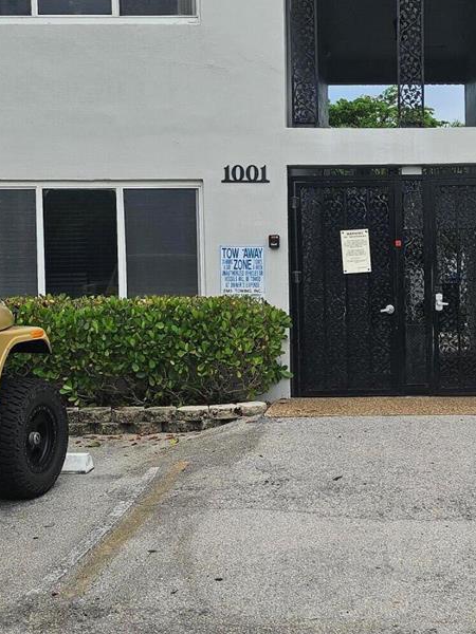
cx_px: 401
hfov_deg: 29.4
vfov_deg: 39.7
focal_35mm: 48
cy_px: 313
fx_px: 880
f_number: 1.8
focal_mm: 5
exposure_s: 1/1936
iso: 50
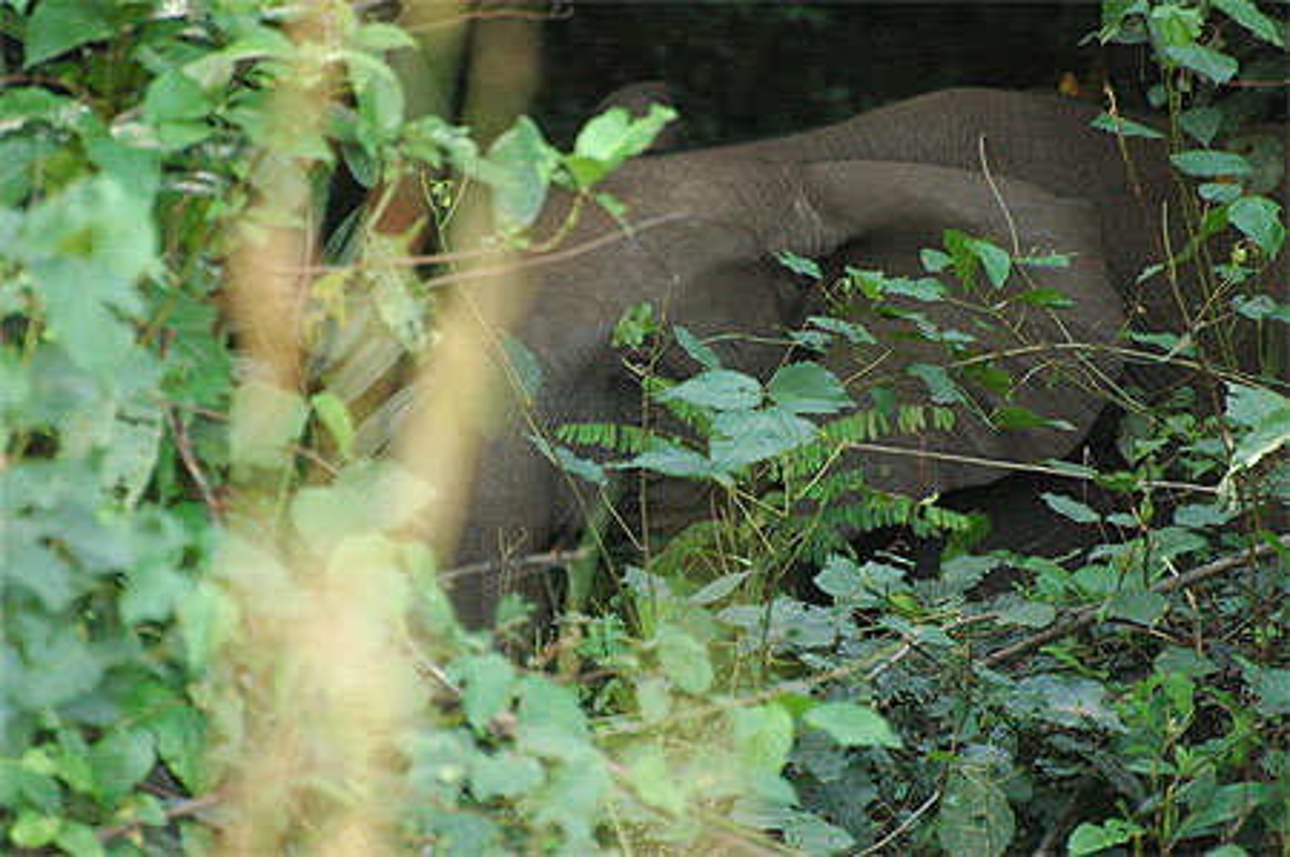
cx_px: 645
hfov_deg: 4.6
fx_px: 16107
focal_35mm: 450
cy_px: 428
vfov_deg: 3.0
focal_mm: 300
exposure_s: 1/125
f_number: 5.6
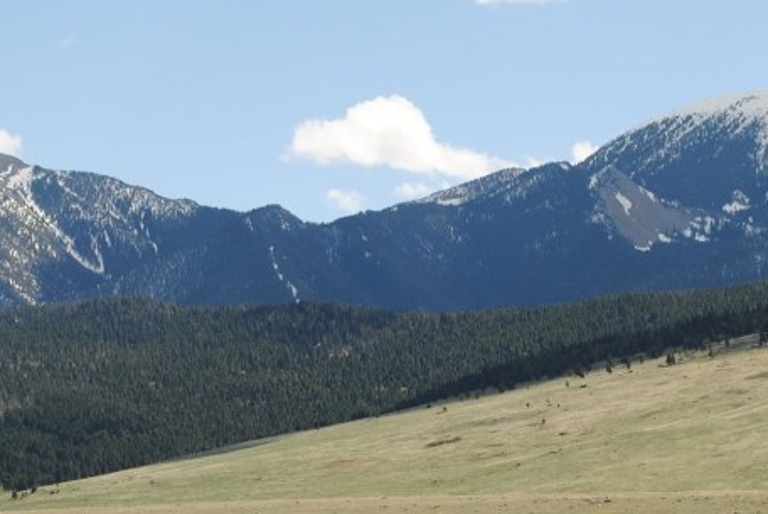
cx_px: 316
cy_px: 396
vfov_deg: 9.1
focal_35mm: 151
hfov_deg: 13.6
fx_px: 3224
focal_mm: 40
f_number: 8
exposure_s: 1/250
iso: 100
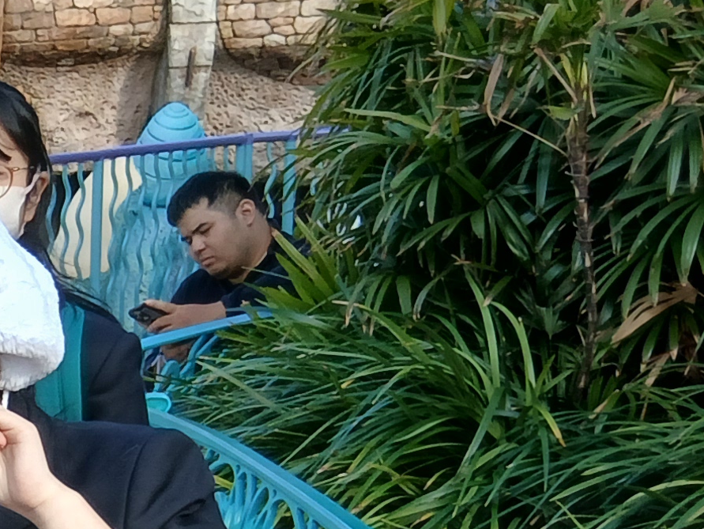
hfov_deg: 13.9
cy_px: 807
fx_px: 2421
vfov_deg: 11.9
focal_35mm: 119
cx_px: -728
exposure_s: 1/193
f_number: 1.8
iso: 20
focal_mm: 3.86
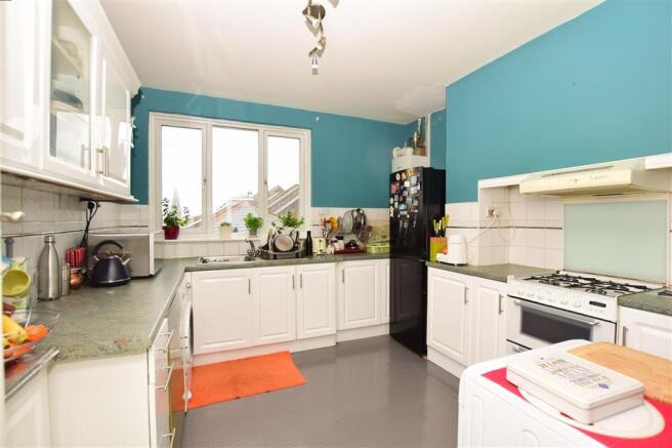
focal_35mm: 15
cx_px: 336
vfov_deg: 77.3
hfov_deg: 100.4
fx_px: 280
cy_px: 224
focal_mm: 10
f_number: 5.6
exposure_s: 1/125
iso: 400
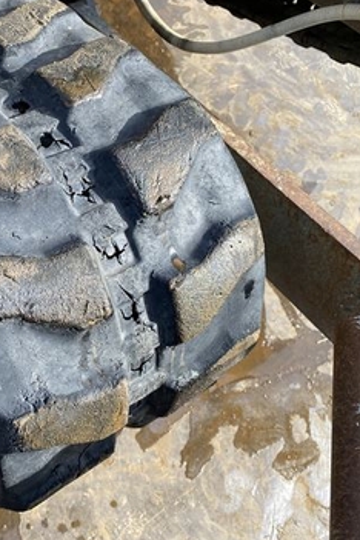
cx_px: 14
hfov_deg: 33.4
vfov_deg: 51.9
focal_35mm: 37
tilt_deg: -62.9
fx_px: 555
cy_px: 272
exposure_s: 1/600
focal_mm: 4.25
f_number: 1.8
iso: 32
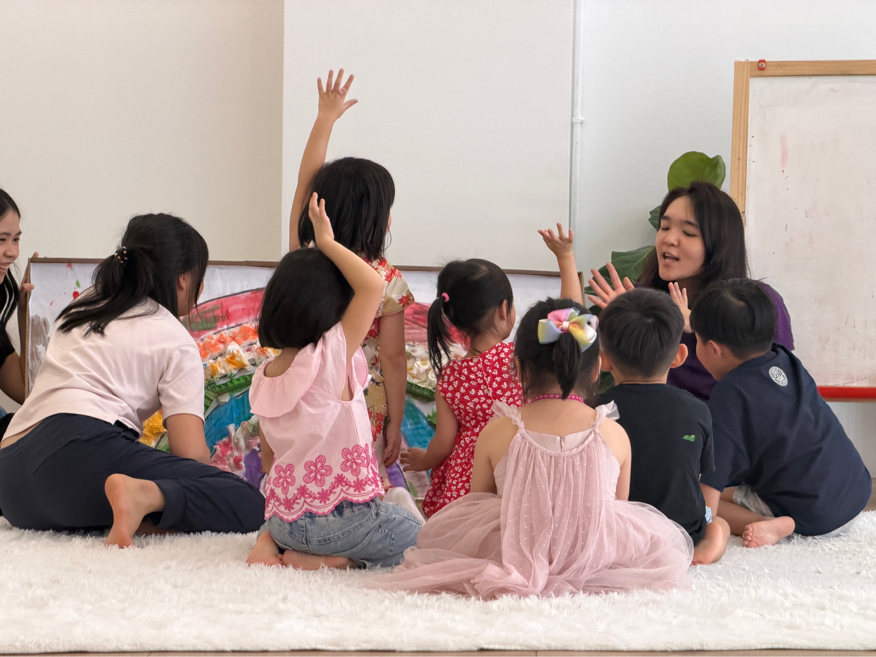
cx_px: 438
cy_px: 328
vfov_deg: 14.8
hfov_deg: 19.6
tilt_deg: -2.7
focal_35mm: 100
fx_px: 2531
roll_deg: +1.2
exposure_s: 1/121
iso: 320
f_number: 2.8
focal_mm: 16.89
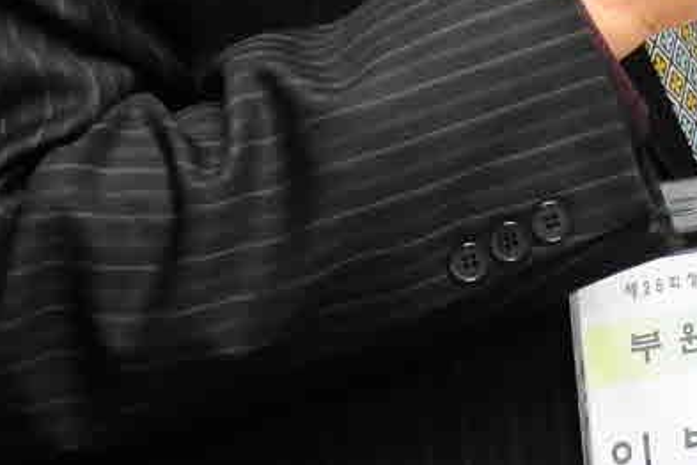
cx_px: 1270
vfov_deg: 5.4
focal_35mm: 246
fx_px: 4762
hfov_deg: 8.1
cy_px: -563
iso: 1600
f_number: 7.1
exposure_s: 1/60
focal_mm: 32
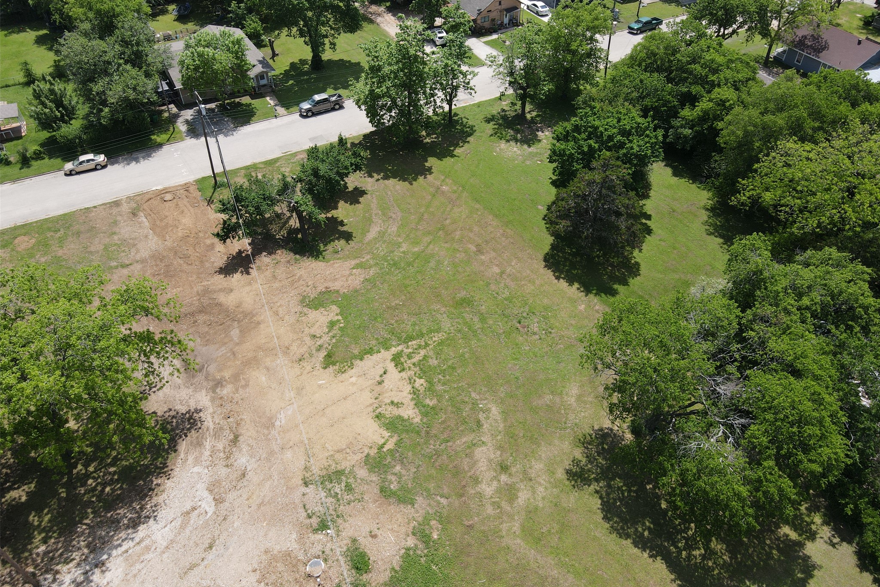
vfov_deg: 51.2
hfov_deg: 71.5
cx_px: 440
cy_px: 274
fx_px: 611
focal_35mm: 25
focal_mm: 4.5
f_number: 2.8
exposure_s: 1/500
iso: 100
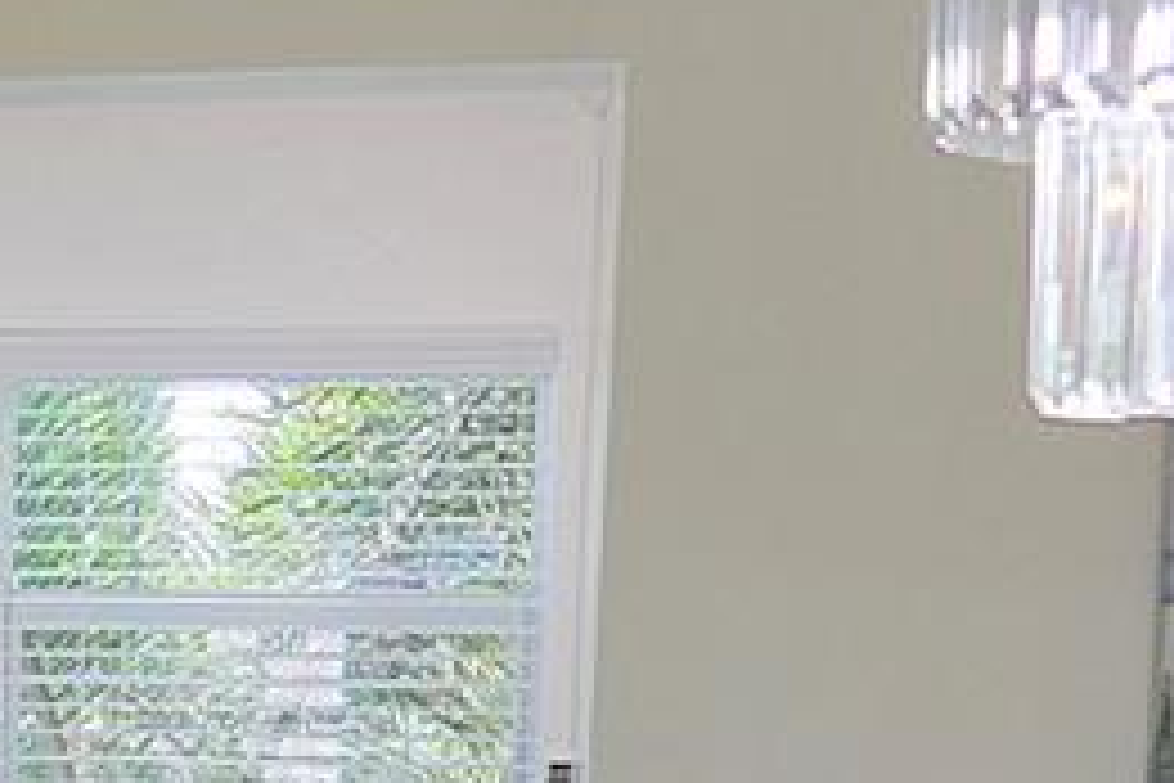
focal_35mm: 98
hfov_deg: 19.2
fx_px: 3196
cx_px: -364
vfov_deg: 13.3
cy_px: 1116
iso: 125
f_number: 2.8
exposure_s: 1/125
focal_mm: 9.1
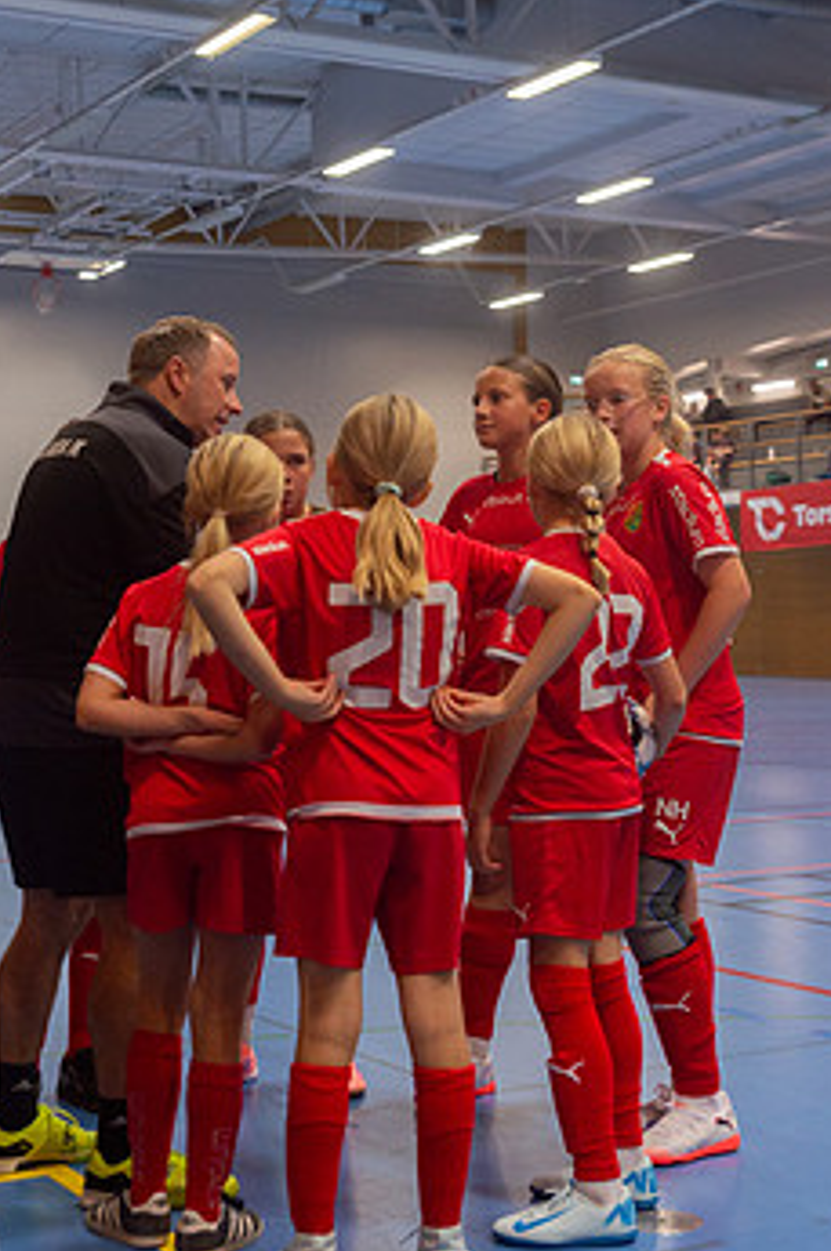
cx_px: 379
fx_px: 2084
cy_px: 573
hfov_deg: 22.5
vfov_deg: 33.4
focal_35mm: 60
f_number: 3.5
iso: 1400
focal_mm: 46
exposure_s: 1/400
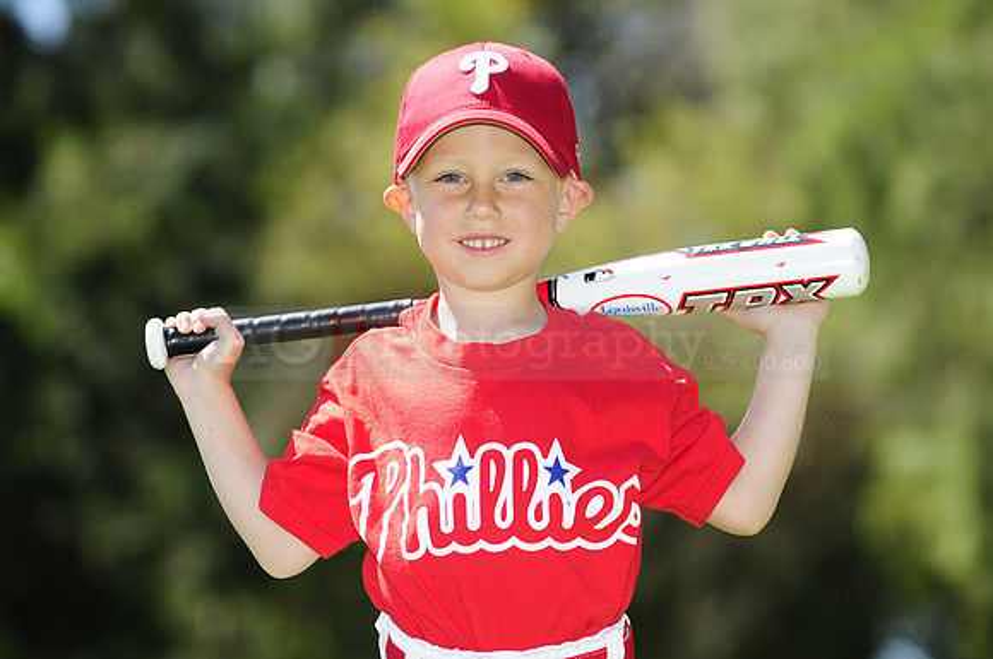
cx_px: 496
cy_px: 330
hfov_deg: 11.4
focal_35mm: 180
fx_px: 4958
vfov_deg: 7.6
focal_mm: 120
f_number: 3.5
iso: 200
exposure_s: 1/1000
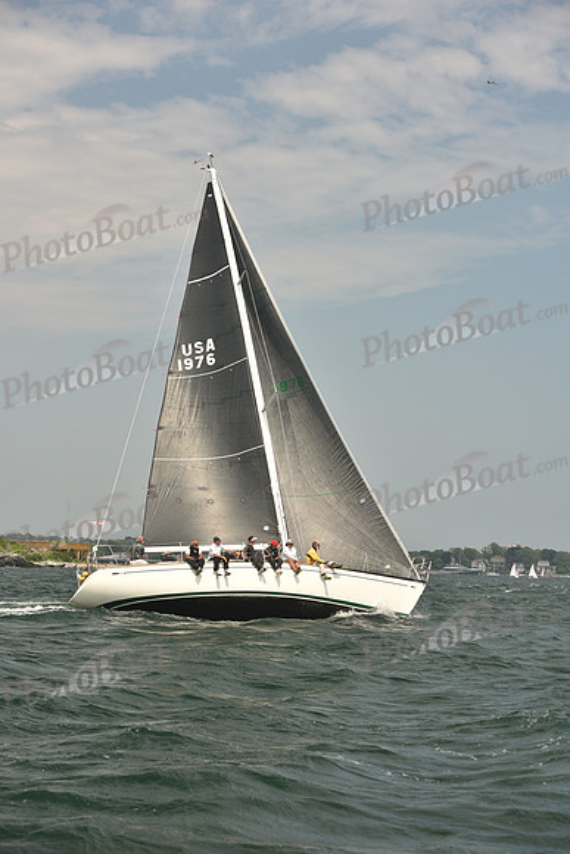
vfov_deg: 28.8
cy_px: 427
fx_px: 1661
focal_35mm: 70
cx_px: 285
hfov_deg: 19.5
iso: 250
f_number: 6.3
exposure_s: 1/640
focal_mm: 70
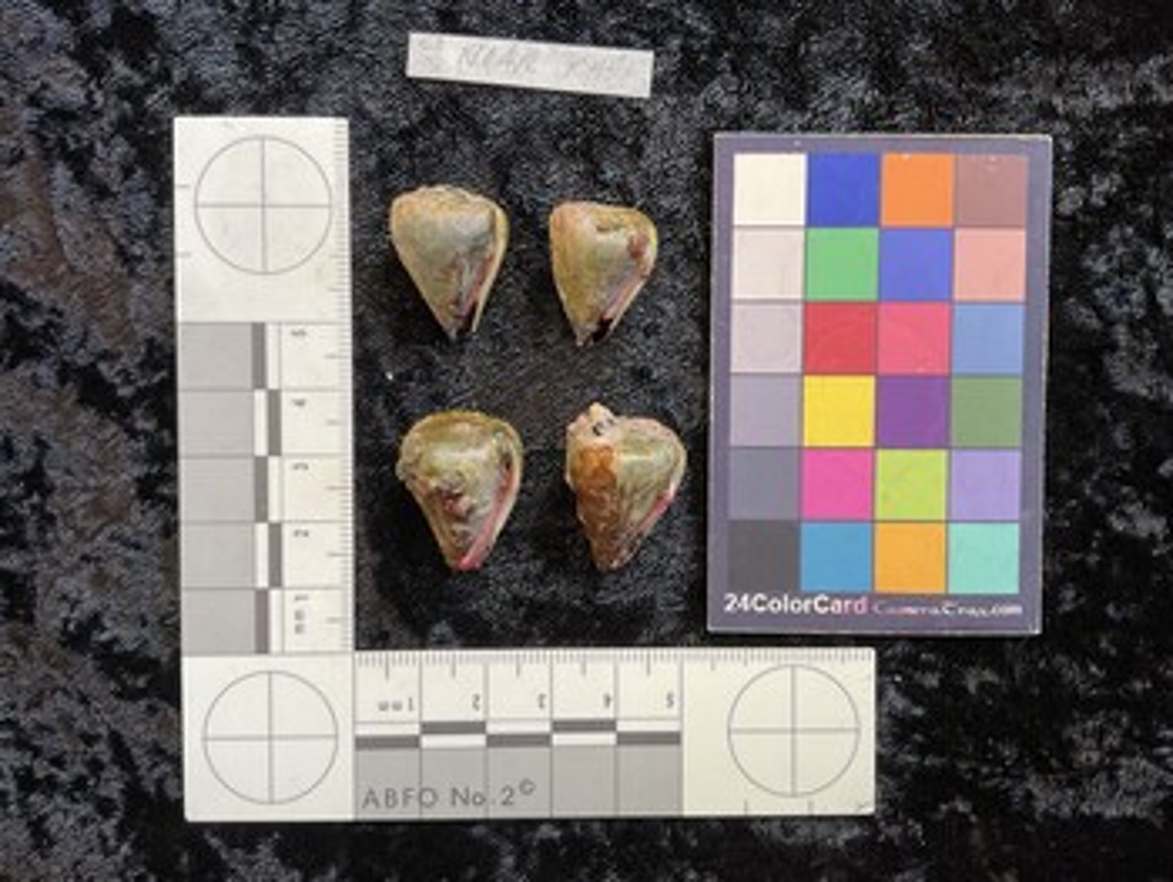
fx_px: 983
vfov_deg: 48.3
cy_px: 441
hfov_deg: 61.6
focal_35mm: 29
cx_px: 586
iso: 40
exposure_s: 1/50
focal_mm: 3
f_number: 1.8
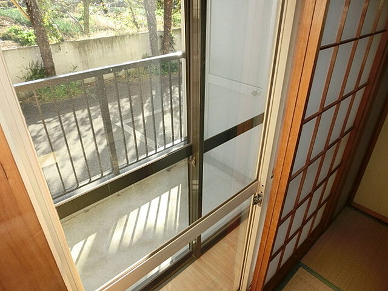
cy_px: 146
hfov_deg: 71.6
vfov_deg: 56.8
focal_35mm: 24
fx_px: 269
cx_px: 194
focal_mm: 4.24
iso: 80
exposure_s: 1/160
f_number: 3
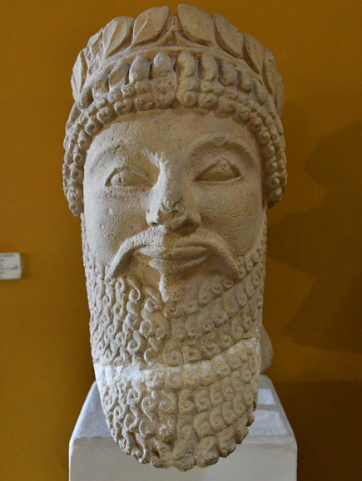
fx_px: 641
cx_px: 181
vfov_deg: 41.2
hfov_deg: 31.6
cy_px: 235
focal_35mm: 46
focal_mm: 28
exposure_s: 1/100
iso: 8000
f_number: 4
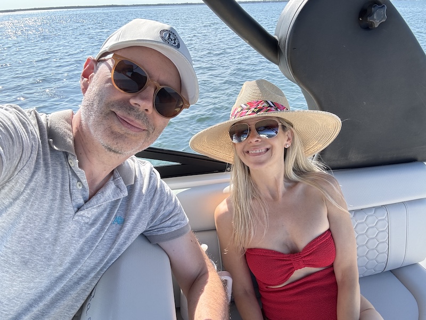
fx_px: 283
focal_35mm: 23
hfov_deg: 73.9
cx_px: 213
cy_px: 160
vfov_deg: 58.9
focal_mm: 2.69
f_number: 1.9
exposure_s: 1/407
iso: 25
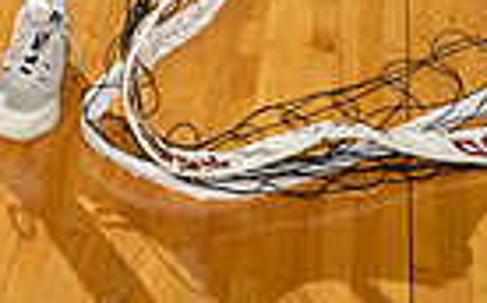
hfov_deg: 17.7
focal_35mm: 116
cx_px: 42
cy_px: -465
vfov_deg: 9.7
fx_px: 1538
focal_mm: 35
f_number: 5.6
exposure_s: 1/250
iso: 500
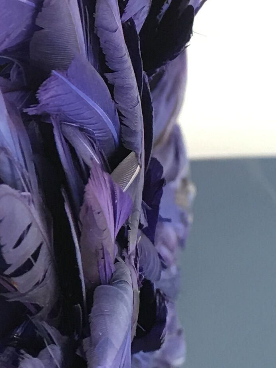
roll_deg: -3.2
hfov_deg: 11.3
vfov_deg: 15.5
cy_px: 171
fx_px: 1350
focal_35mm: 127
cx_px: -125
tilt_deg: +12.0
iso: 32
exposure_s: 1/17
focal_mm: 4.15
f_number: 2.2
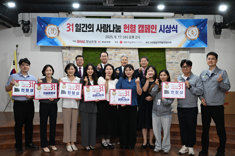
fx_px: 268
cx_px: 118
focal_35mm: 41
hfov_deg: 47.4
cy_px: 78
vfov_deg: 32.6
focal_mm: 41
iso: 2500
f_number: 5
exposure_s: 1/160
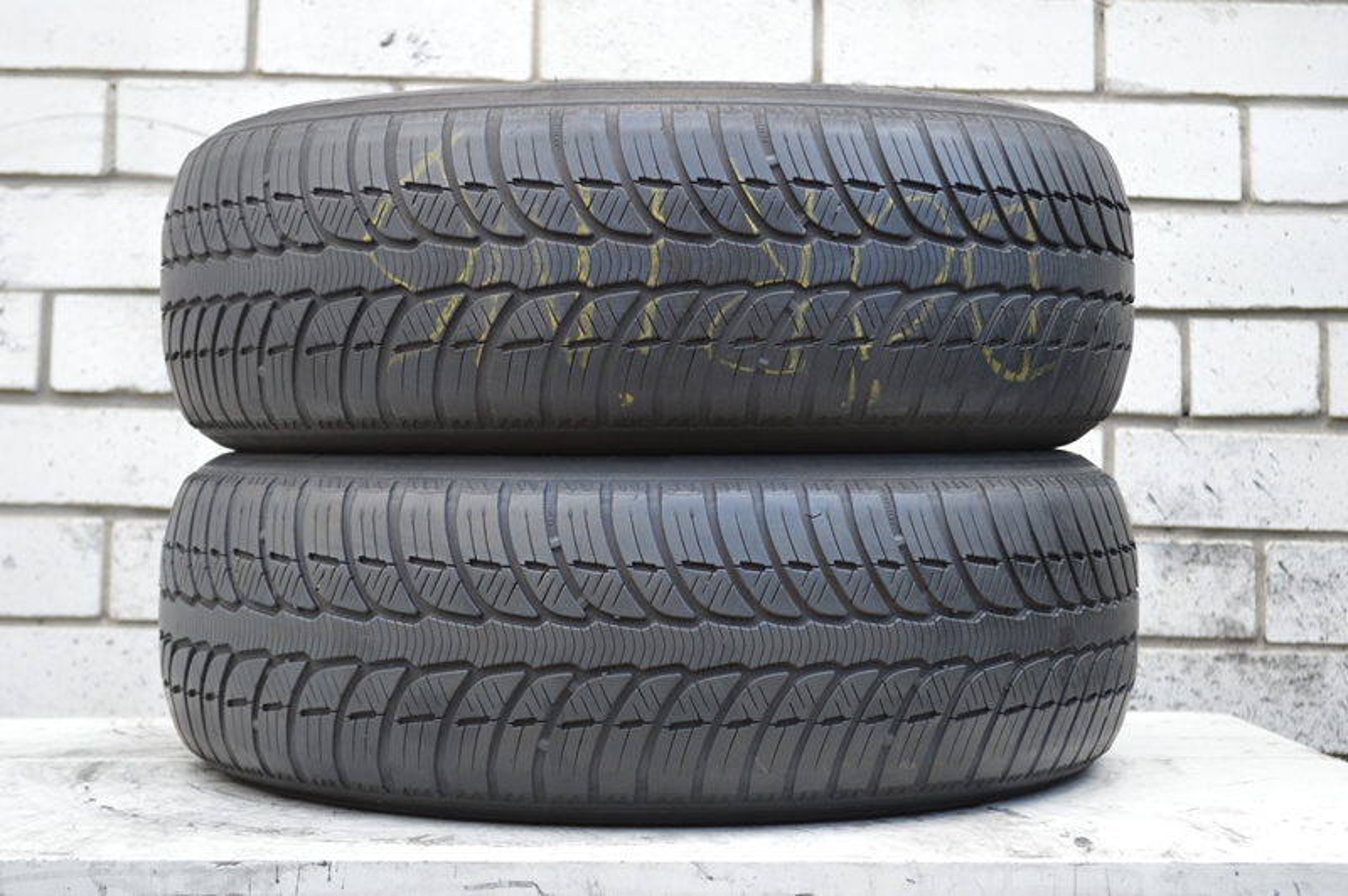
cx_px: 674
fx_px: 2694
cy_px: 448
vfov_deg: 18.9
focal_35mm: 72
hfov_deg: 28.1
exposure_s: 1/100
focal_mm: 48
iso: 400
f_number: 5.3
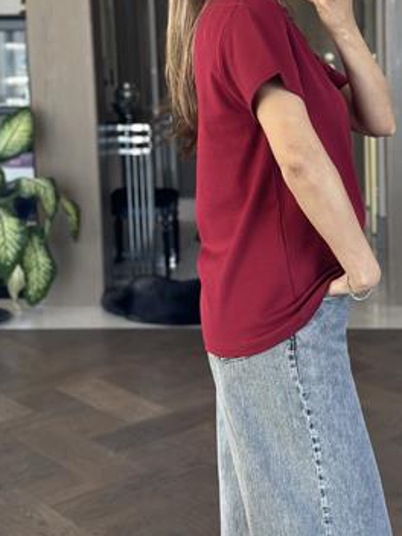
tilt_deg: -17.3
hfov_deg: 21.2
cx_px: 283
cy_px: 158
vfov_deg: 27.9
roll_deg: +0.3
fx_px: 1068
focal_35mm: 69
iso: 125
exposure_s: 1/107
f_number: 1.78
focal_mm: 6.86
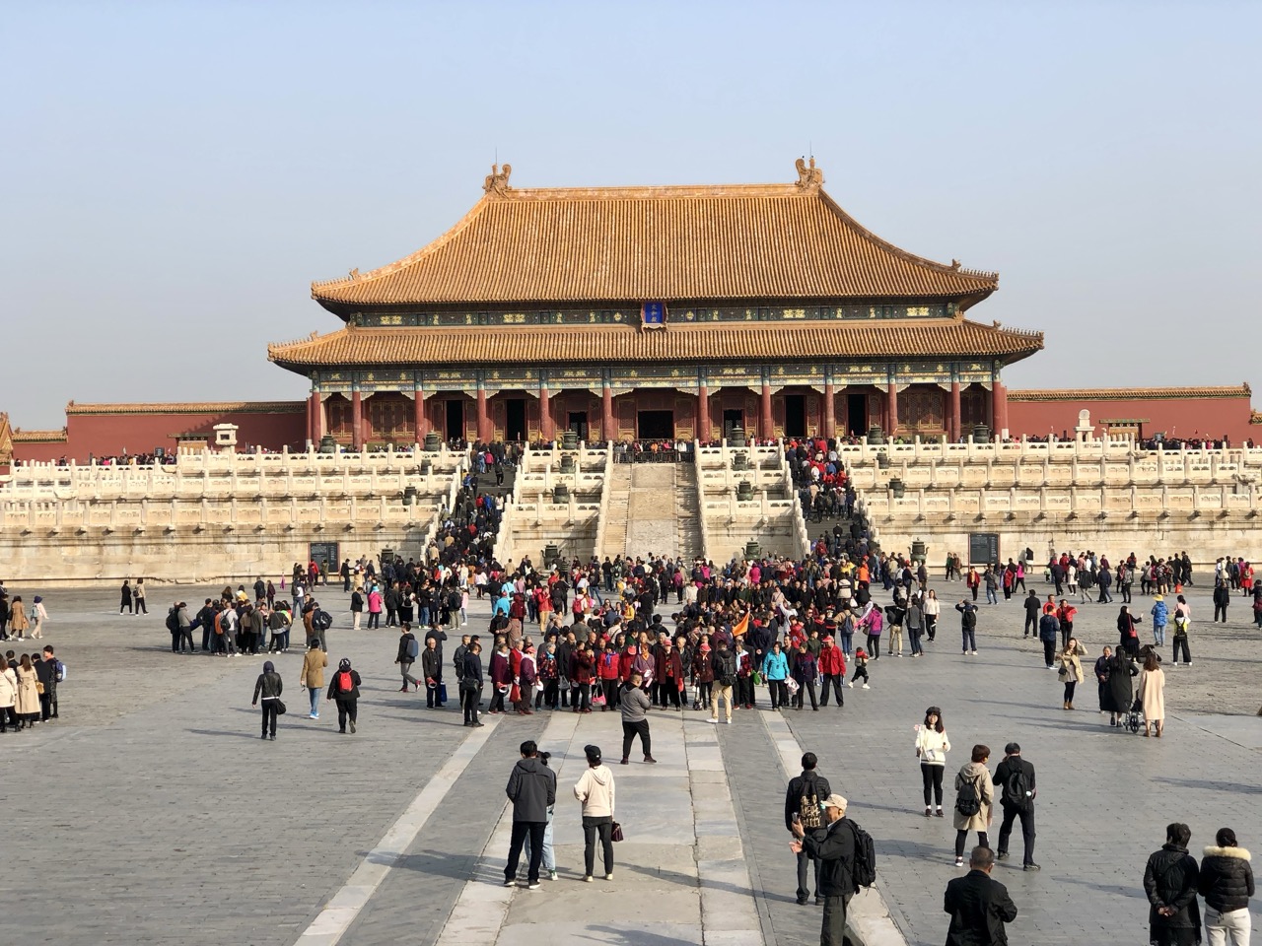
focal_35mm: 57
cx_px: 631
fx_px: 2078
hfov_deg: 33.8
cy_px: 473
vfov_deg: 25.7
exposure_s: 1/552
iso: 20
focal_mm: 6.6
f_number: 2.8
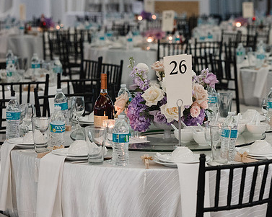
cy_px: 88
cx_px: 180
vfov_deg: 12.5
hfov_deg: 15.6
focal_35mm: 123
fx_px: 989
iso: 6400
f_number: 4
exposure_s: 1/250
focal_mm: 85
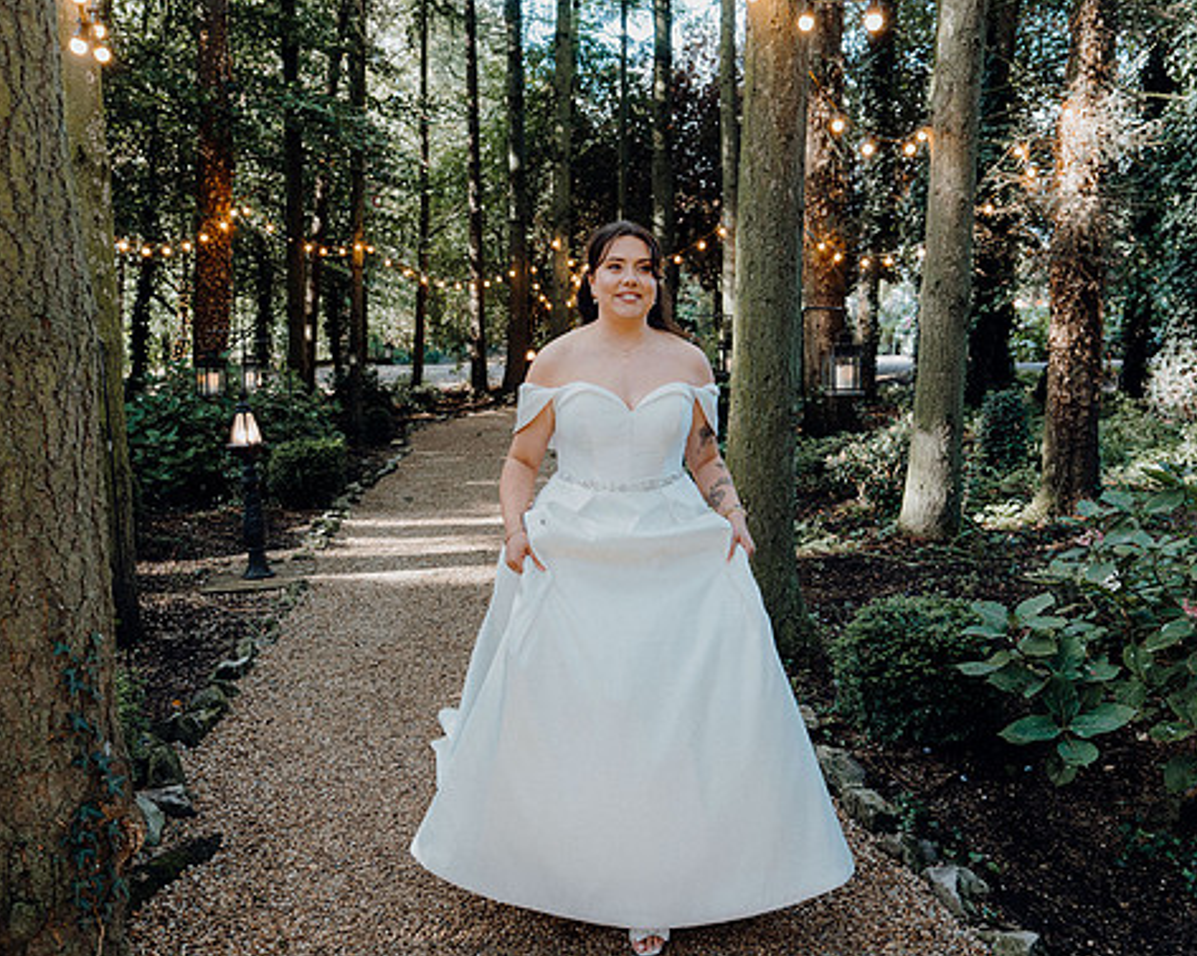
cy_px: 481
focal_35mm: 30
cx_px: 624
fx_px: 1062
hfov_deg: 58.8
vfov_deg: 48.5
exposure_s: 1/250
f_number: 3.5
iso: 800
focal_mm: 26
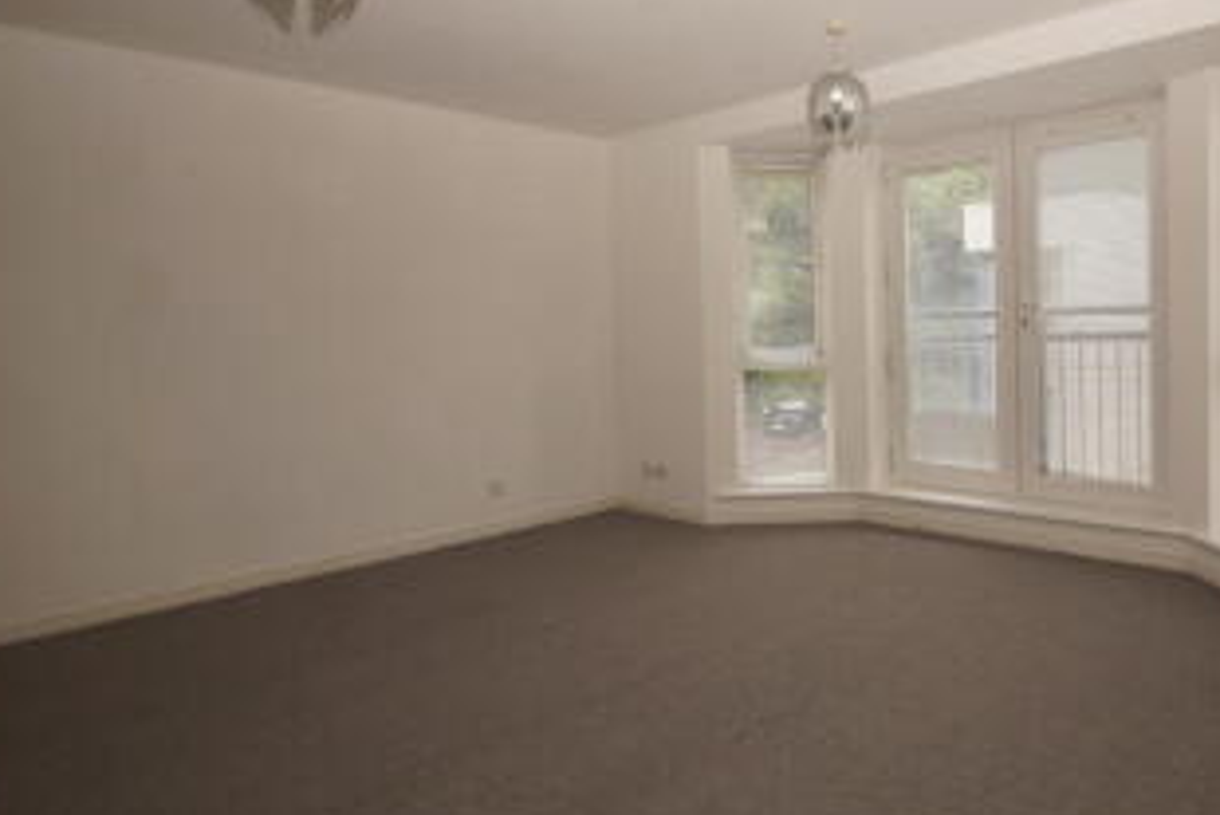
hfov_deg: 73.6
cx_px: 819
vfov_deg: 55.0
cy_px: 360
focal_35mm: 23
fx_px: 780
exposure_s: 1/60
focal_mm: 10
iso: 100
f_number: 4
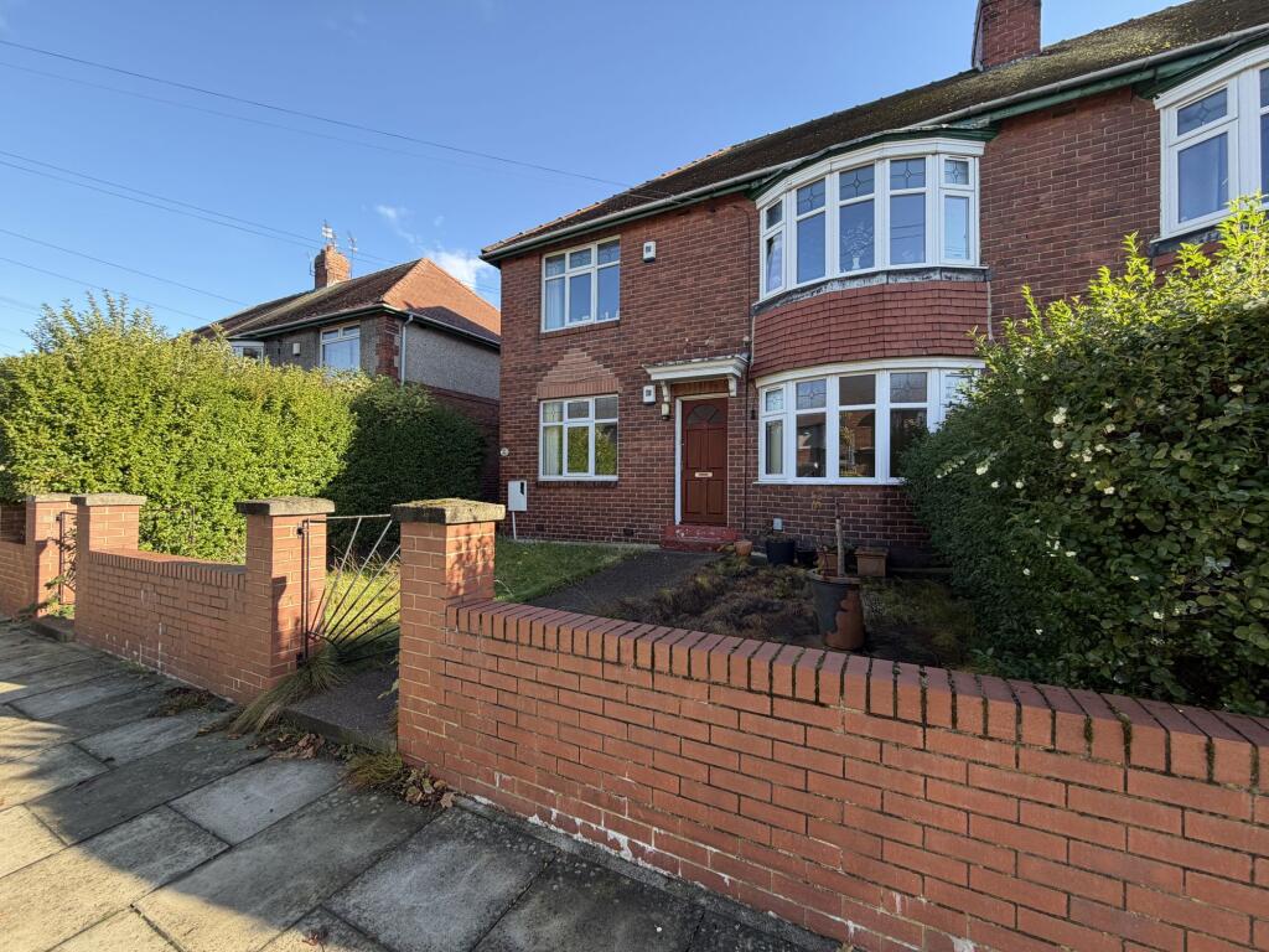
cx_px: 634
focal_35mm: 14
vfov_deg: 85.7
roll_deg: +0.4
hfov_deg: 102.1
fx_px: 513
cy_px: 476
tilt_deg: +1.7
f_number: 2.2
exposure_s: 1/286
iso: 50
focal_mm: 2.22
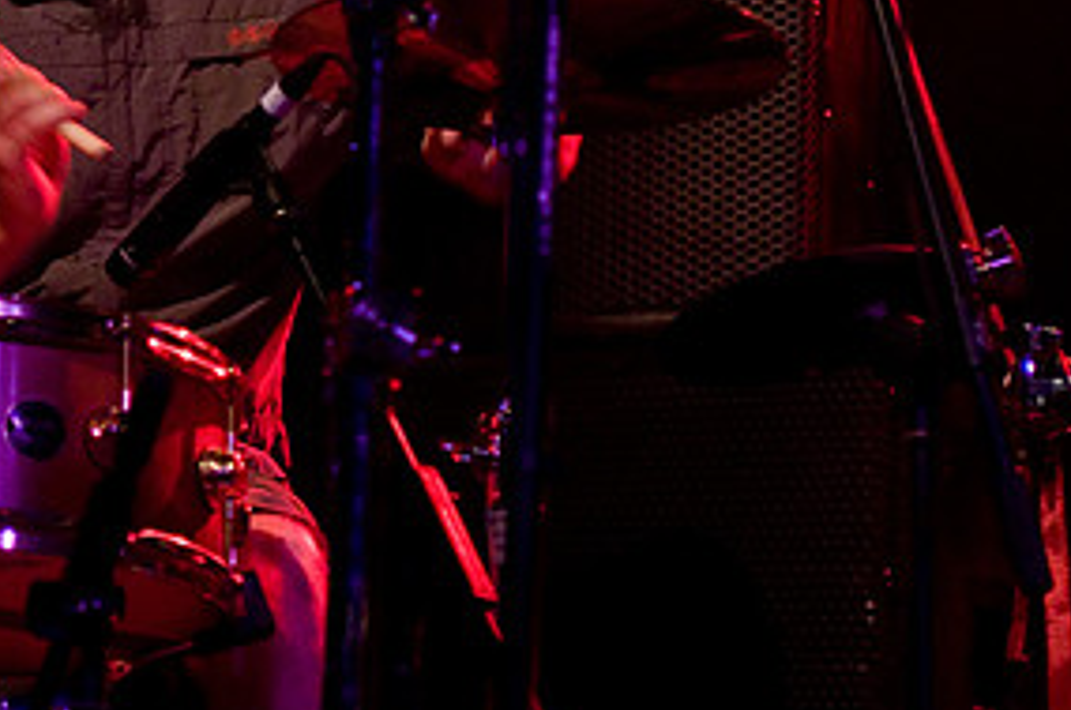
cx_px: 19
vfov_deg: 7.7
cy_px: 77
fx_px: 5257
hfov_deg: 11.5
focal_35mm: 177
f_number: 3.2
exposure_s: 1/200
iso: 1000
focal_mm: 58
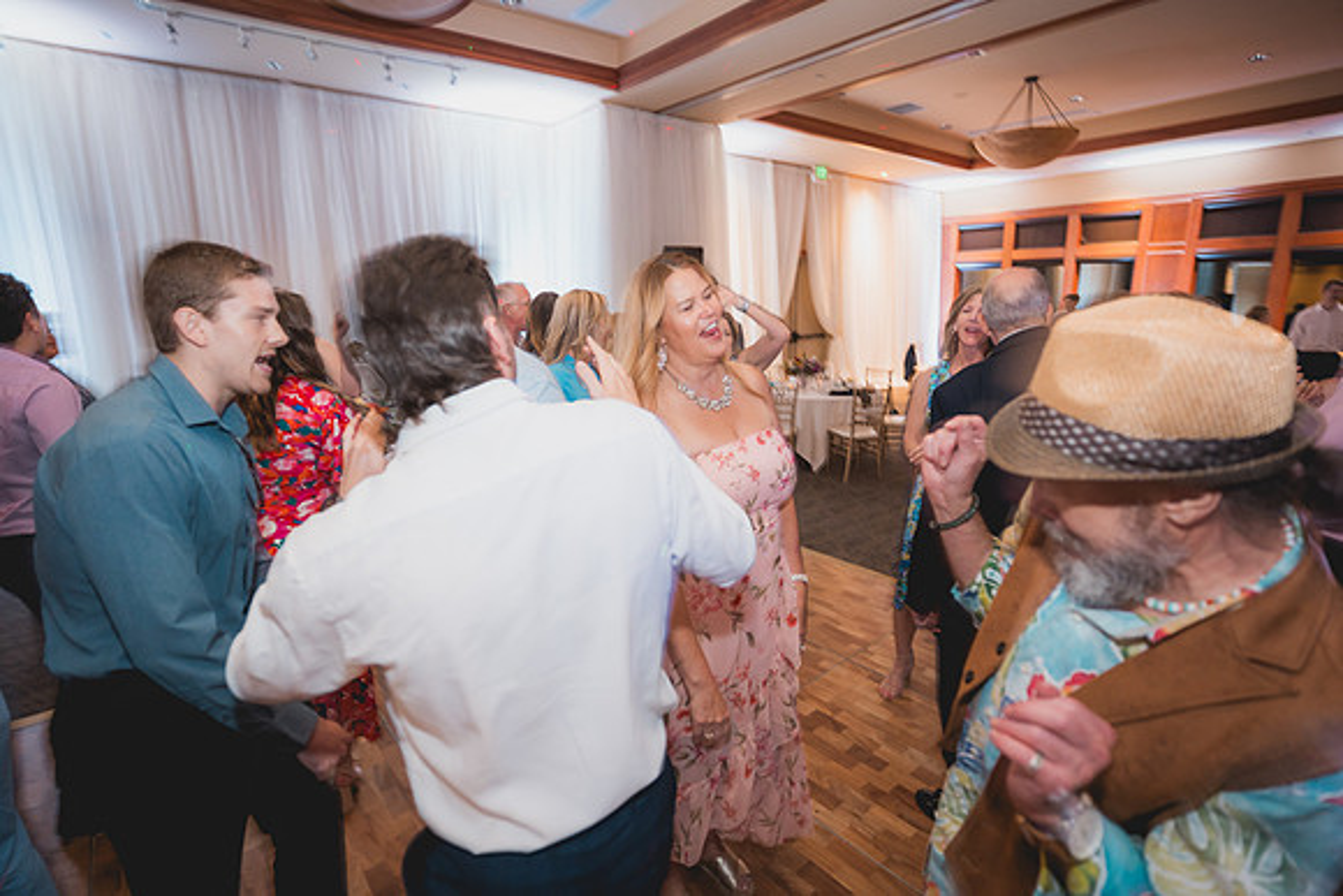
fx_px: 634
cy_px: 448
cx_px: 672
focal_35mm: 17
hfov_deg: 93.3
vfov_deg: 70.5
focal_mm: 17
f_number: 2.8
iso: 1000
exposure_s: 1/13
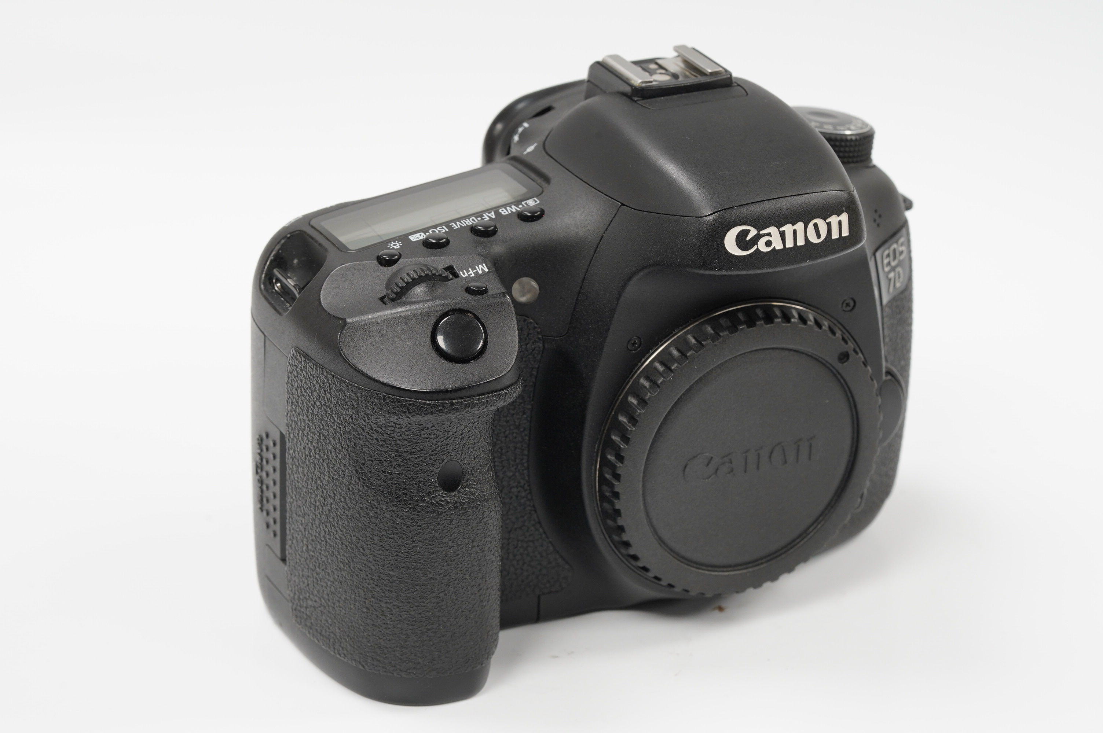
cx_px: 552
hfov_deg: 22.6
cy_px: 366
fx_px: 2755
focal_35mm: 90
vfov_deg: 15.2
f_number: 11
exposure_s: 1/10
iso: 1000
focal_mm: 90
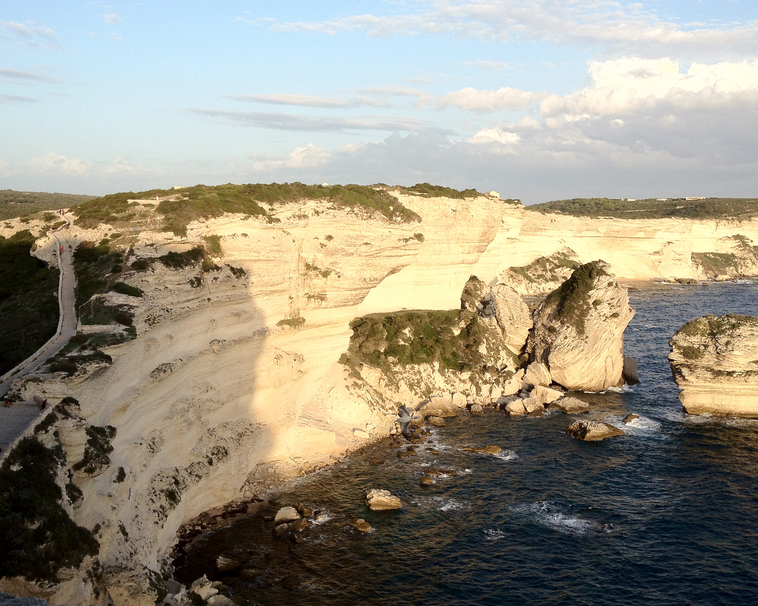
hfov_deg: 43.8
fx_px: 942
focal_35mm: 42
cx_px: 389
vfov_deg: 35.6
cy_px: 257
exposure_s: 1/726
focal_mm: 4.28
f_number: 2.4
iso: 64
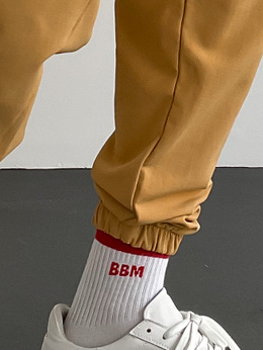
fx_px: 1356
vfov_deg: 14.2
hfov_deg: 11.1
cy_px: -98
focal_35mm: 134
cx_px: 148
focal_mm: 3
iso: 40
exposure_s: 1/120
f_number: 1.8
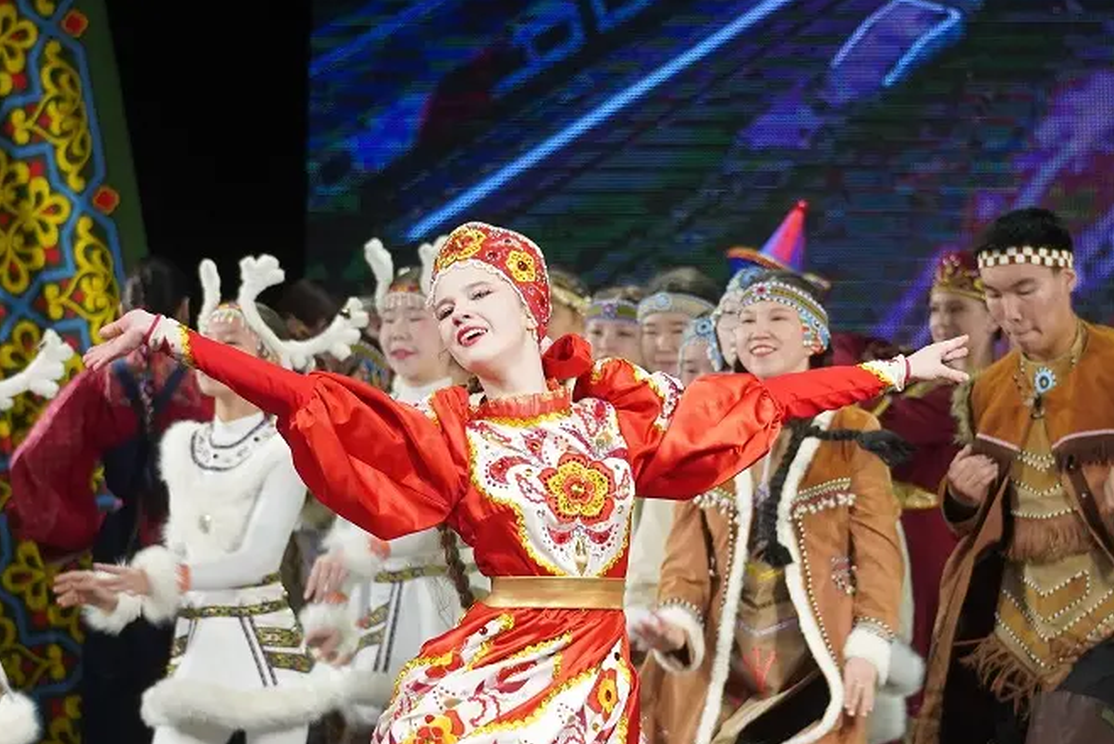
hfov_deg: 6.4
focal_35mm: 322
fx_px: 9966
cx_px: 567
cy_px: 445
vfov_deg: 4.3
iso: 2000
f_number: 5.6
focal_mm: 177
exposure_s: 1/320
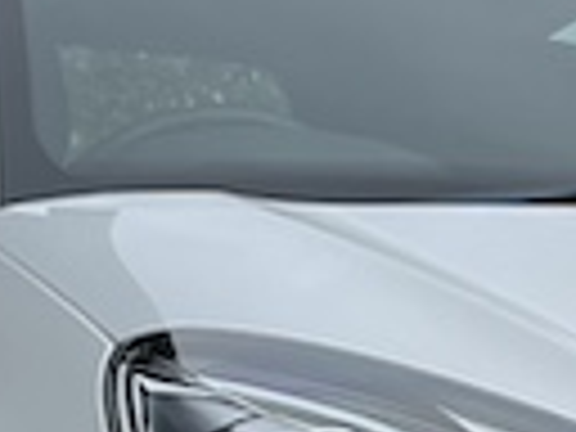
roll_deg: -0.5
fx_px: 3378
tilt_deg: -1.4
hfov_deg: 9.6
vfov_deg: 7.3
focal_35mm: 203
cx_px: 742
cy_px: 536
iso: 50
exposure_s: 1/1838
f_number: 1.5
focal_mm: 5.7
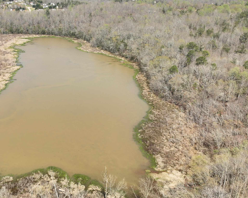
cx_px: 65
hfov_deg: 49.7
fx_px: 257
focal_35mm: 35
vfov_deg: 42.1
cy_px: 82
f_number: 2.8
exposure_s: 1/120
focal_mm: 12.29
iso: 110
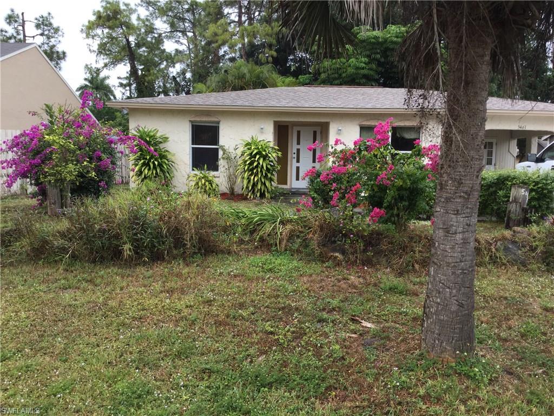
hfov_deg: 58.4
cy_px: 208
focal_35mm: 31
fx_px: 496
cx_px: 277
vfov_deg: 45.4
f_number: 2.4
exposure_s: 1/285
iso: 25
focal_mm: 3.3
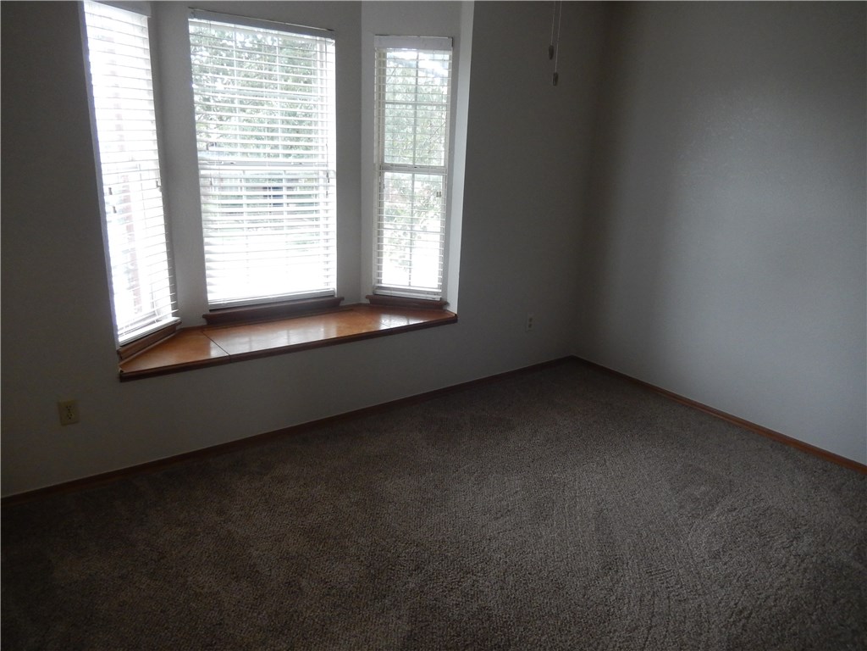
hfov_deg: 69.4
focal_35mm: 25
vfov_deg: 54.9
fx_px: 626
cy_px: 326
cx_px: 434
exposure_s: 1/100
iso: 400
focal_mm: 4.5
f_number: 3.4
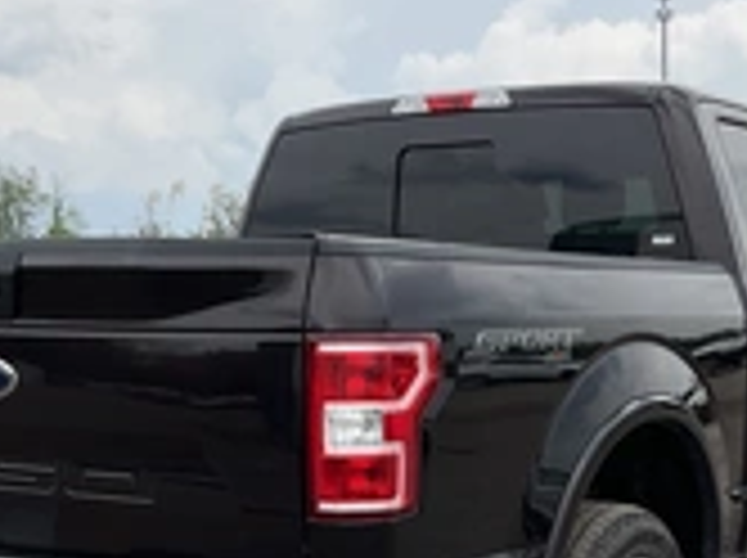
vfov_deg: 20.6
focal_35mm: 70
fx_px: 1508
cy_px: 486
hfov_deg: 27.8
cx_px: 418
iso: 25
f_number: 1.8
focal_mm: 3
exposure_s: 1/1195
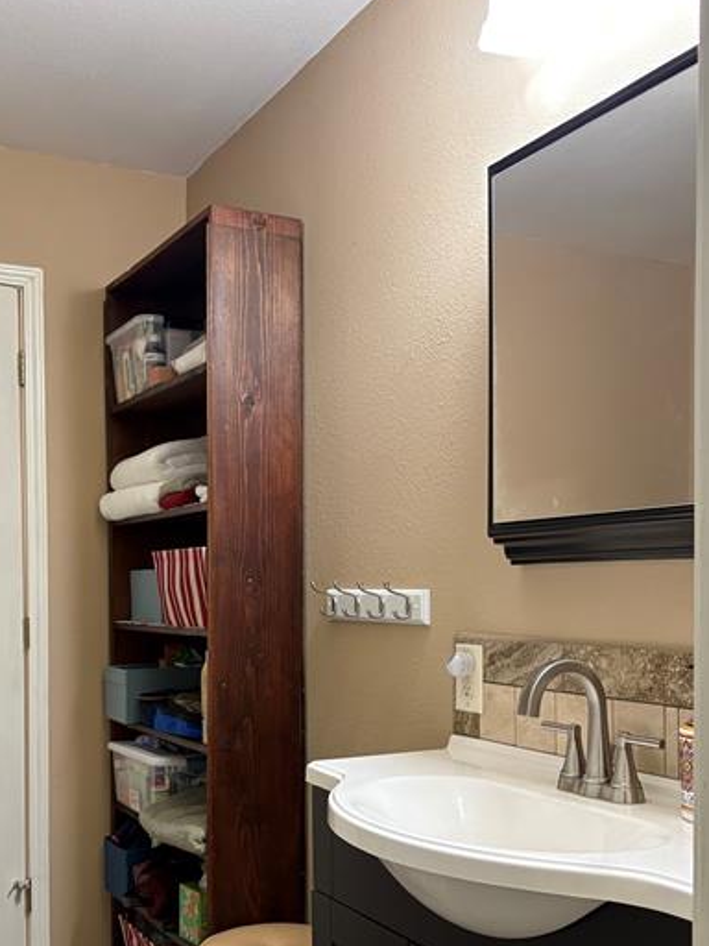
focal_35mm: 39
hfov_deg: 36.6
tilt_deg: -0.4
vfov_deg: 47.4
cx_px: 260
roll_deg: +0.0
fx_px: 1065
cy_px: 597
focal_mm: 5.96
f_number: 1.6
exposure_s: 1/60
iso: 250
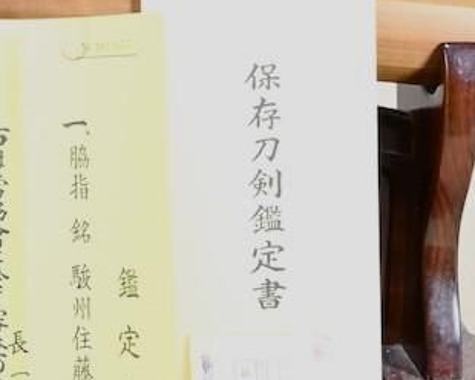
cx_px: -69
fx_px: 1968
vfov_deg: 10.5
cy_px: -272
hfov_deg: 13.4
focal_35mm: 140
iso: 100
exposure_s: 1/1.6
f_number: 3.5
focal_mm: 22
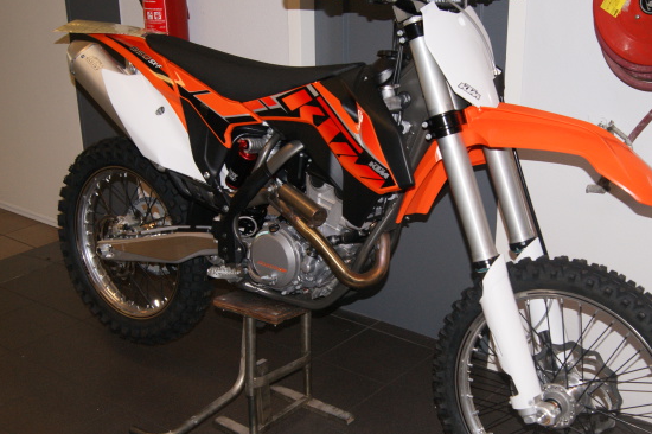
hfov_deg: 41.1
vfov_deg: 28.0
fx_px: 869
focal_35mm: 48
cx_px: 370
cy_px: 255
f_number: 5.6
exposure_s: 1/60
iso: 400
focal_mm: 22
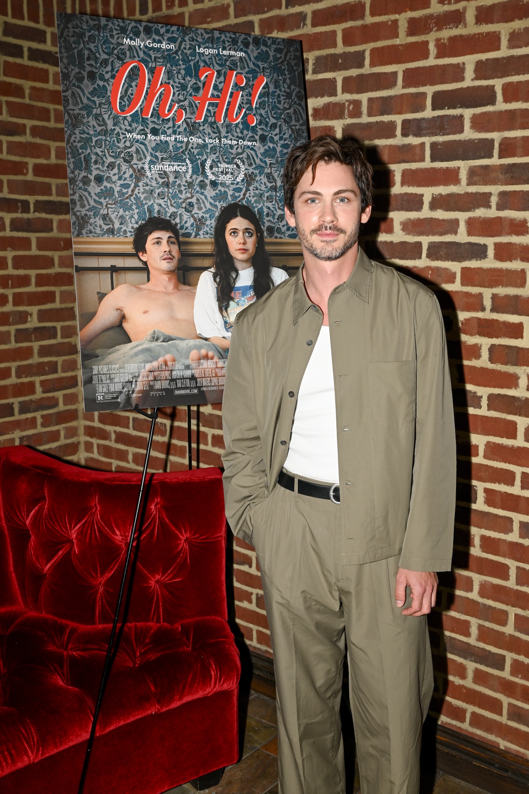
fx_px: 794
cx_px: 264
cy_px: 397
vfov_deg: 53.1
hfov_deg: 36.9
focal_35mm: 36
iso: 500
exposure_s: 1/200
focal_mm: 36
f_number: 5.6
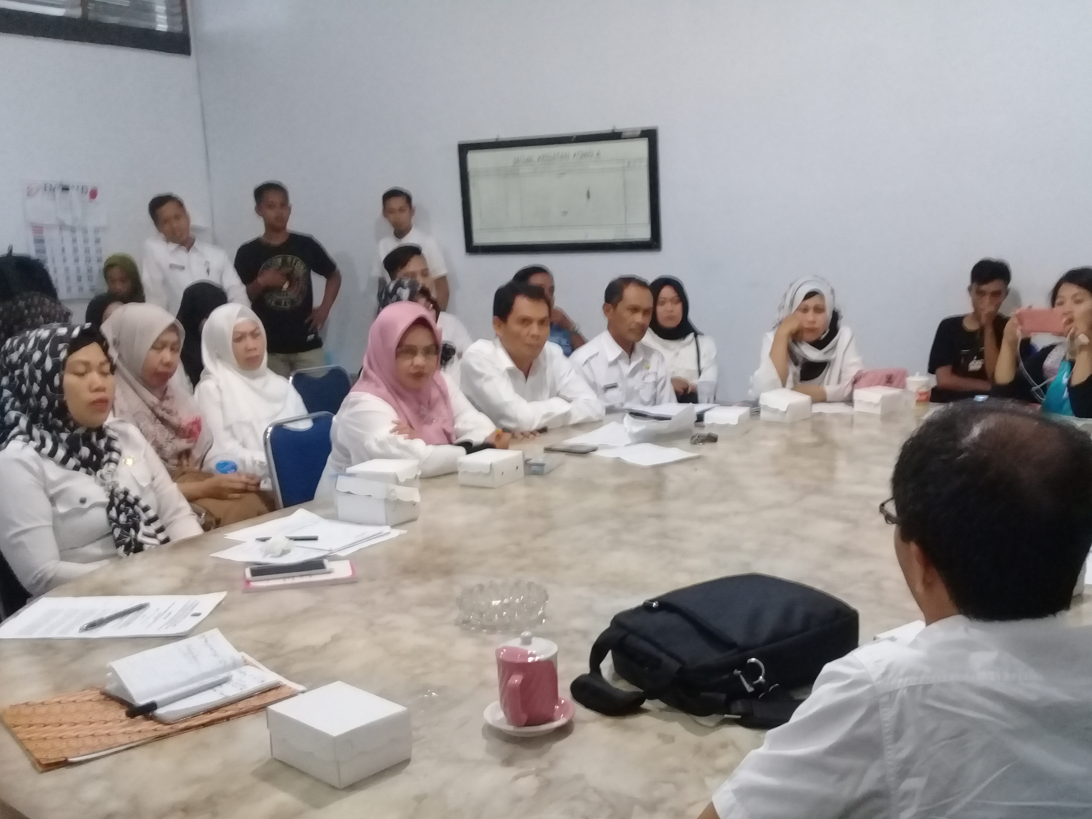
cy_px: 487
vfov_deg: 38.5
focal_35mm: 37
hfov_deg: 50.0
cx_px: 622
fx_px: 1167
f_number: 2.2
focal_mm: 3.3
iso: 320
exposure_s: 1/17
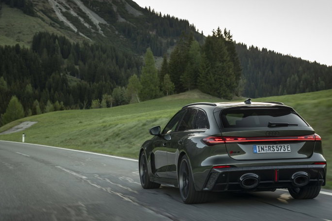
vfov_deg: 18.4
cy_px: 136
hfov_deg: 27.3
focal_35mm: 74
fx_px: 682
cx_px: 196
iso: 200
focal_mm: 60
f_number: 5
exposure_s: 1/20
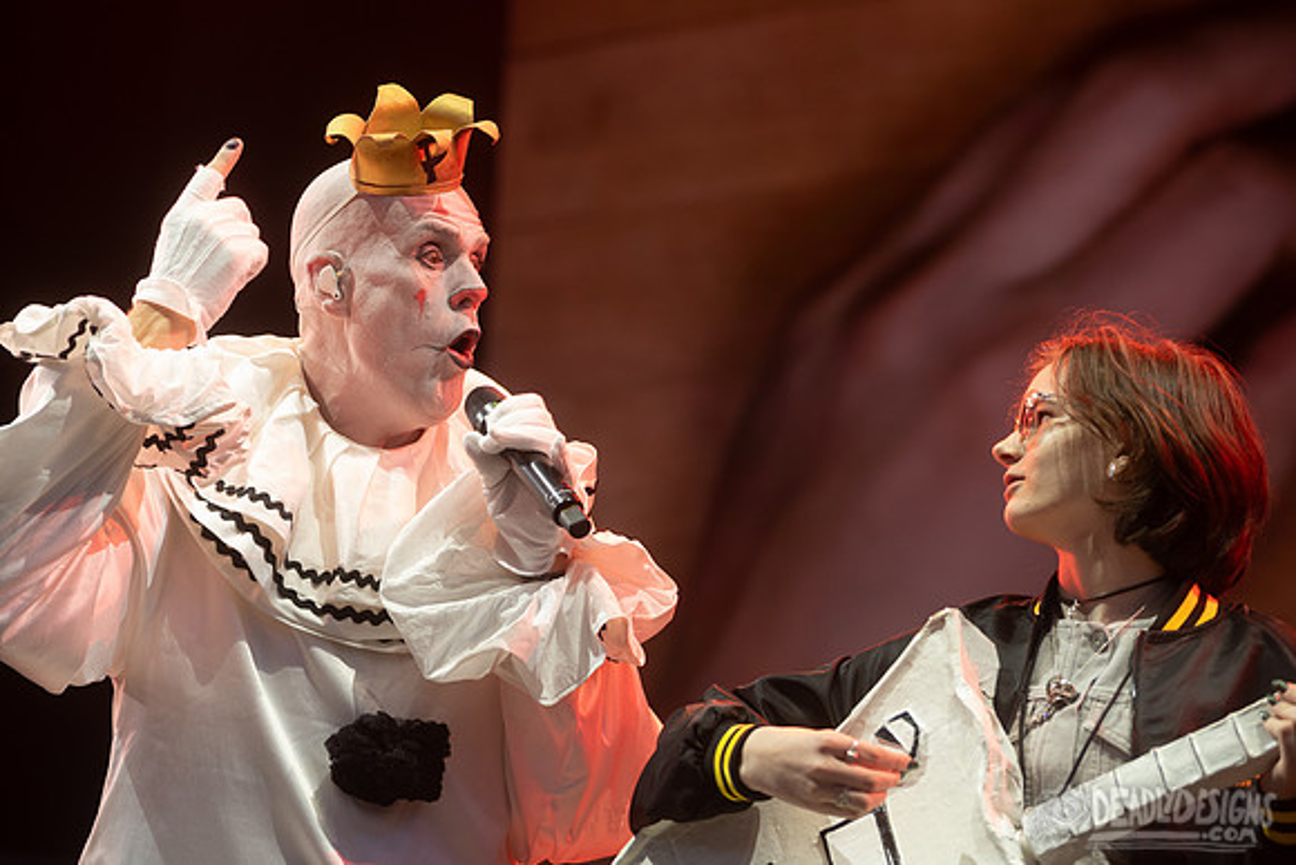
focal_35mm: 116
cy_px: 432
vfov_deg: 11.8
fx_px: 4177
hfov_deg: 17.6
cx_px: 648
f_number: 5
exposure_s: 1/400
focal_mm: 116
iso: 640
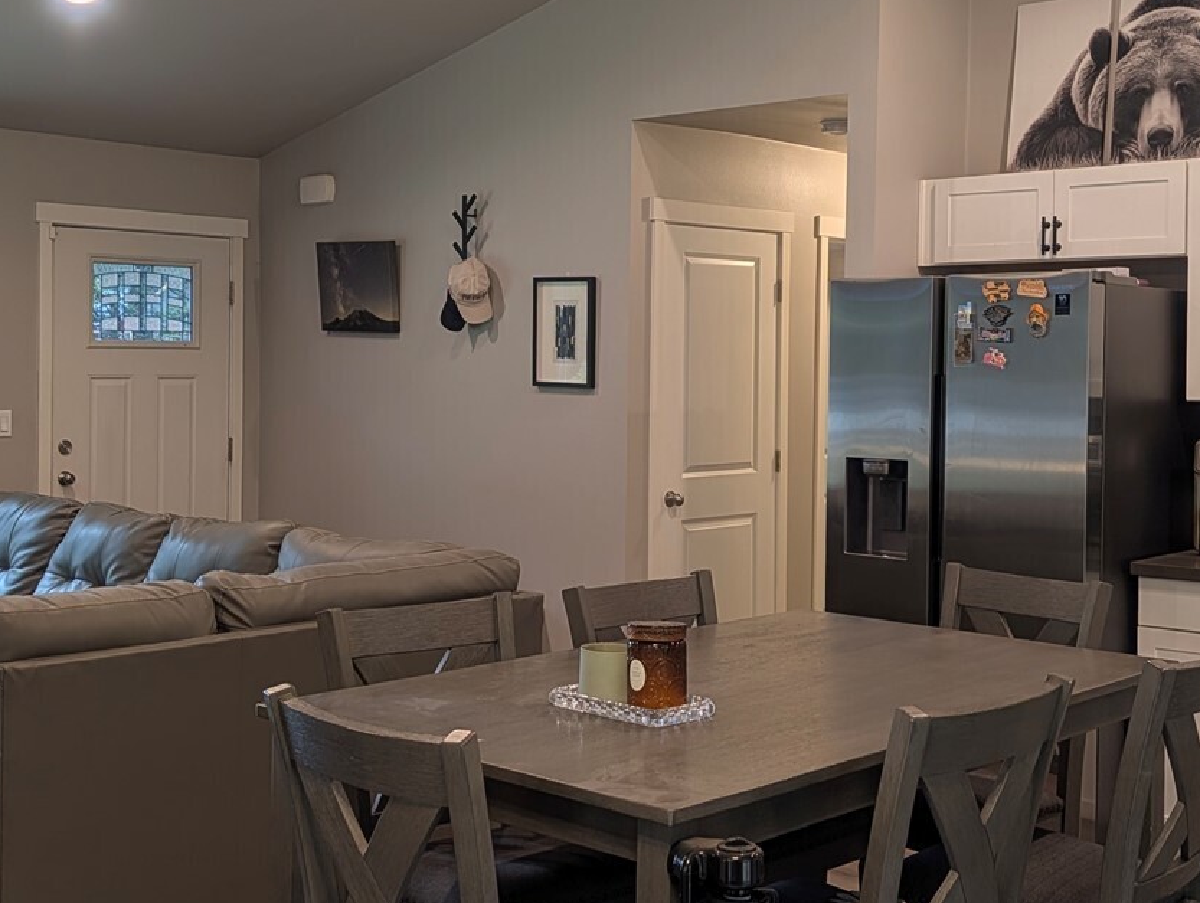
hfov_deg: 41.2
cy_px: 394
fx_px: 1597
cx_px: 611
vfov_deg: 31.6
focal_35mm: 46
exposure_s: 1/220
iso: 16
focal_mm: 6.9
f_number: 1.68
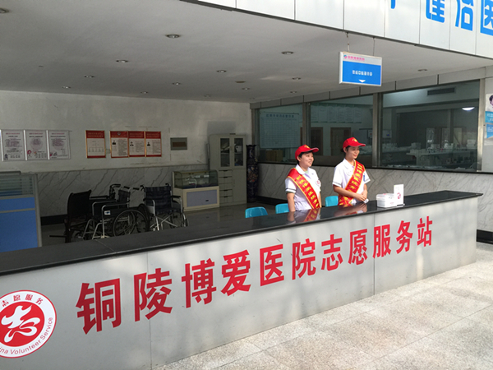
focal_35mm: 29
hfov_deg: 61.7
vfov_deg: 48.2
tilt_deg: -4.5
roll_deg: -0.9
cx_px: 246
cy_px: 185
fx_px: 413
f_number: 2.2
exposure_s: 1/33
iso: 32
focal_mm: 4.15
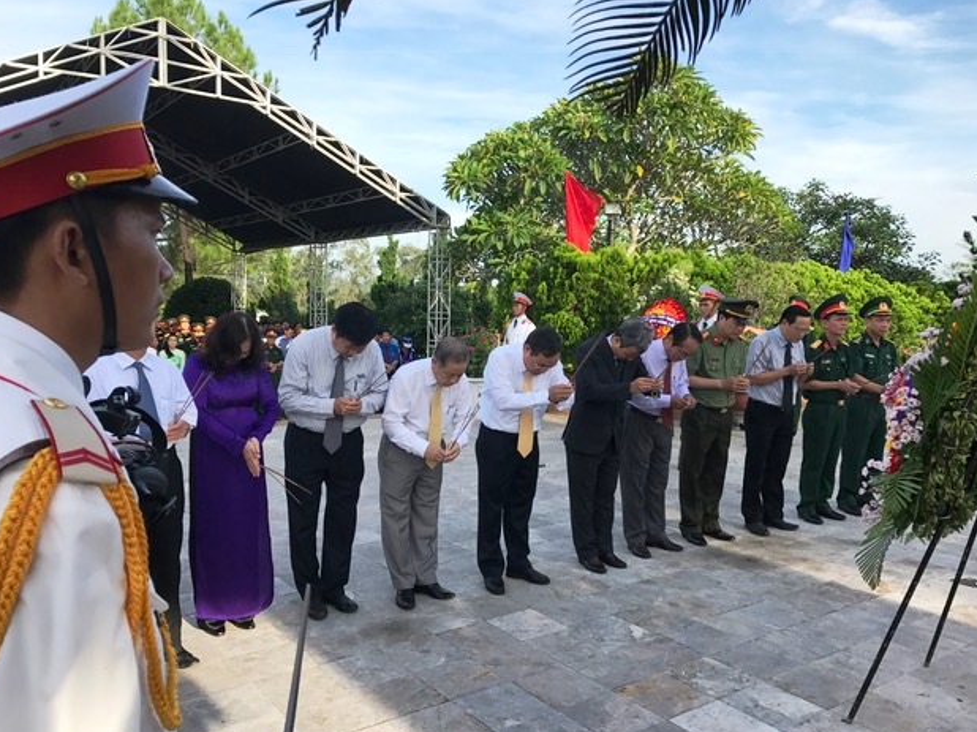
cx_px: 487
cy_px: 373
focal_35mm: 29
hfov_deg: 61.7
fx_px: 818
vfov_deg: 48.2
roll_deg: -1.0
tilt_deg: -6.0
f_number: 1.8
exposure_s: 1/766
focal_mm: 3.99
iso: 20
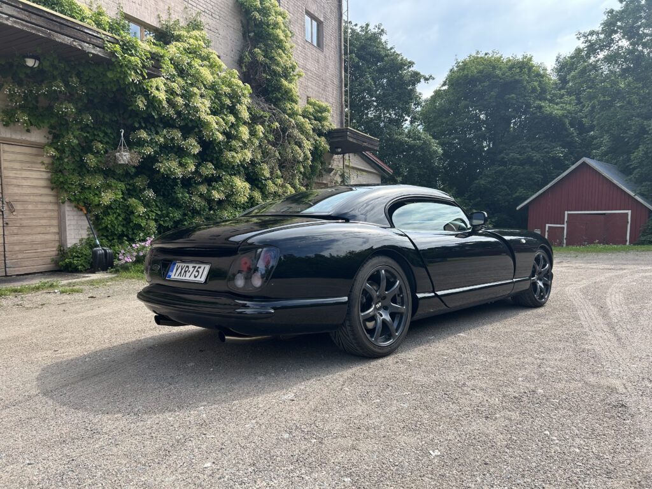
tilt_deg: -1.5
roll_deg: +1.2
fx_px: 490
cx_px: 326
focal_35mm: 26
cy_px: 244
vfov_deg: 53.1
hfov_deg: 67.3
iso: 50
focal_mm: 5.7
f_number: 1.5
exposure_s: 1/1449
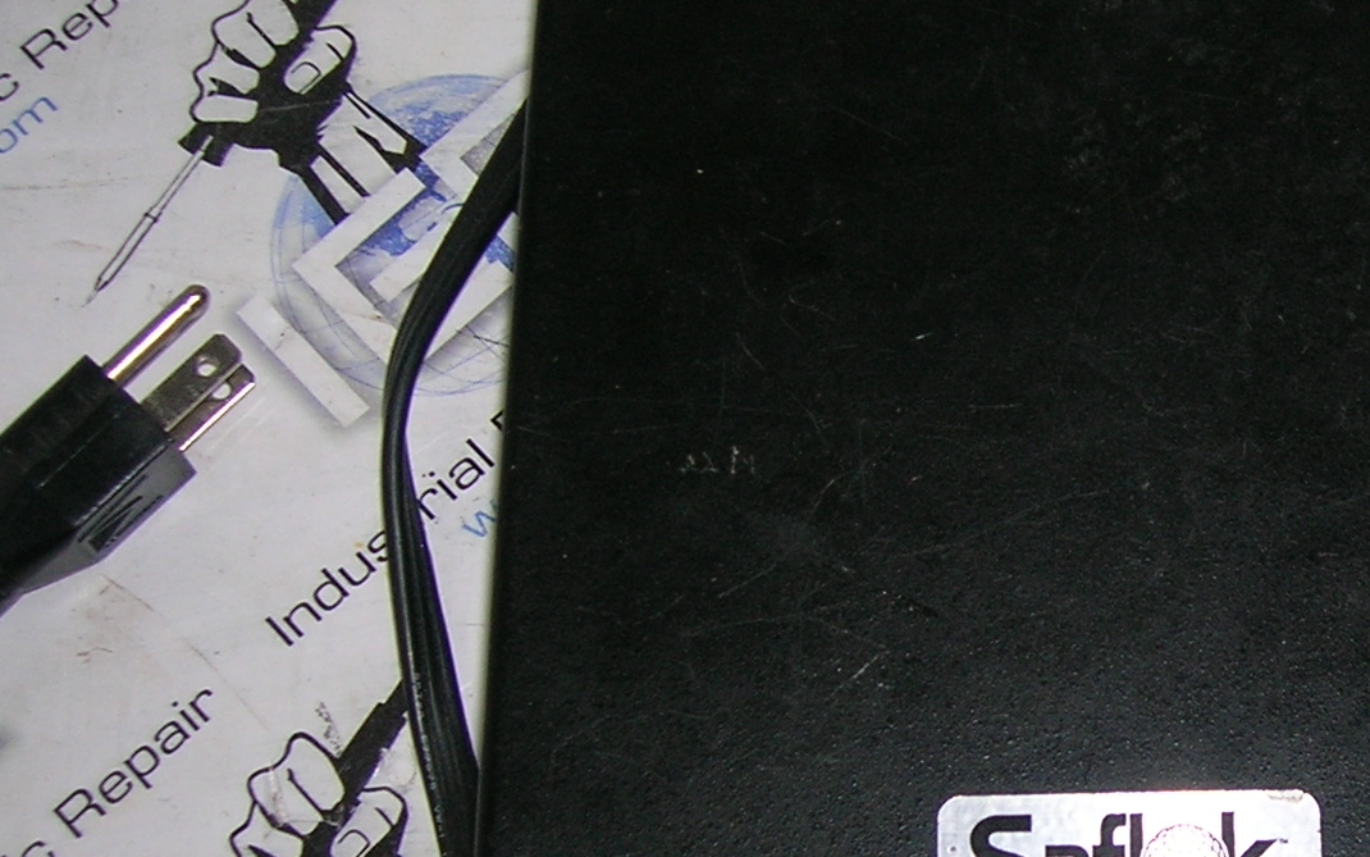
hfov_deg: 25.7
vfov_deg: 16.9
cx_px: 1300
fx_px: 2875
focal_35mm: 77
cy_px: 646
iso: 50
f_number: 2.9
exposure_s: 1/60.1
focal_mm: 5.7
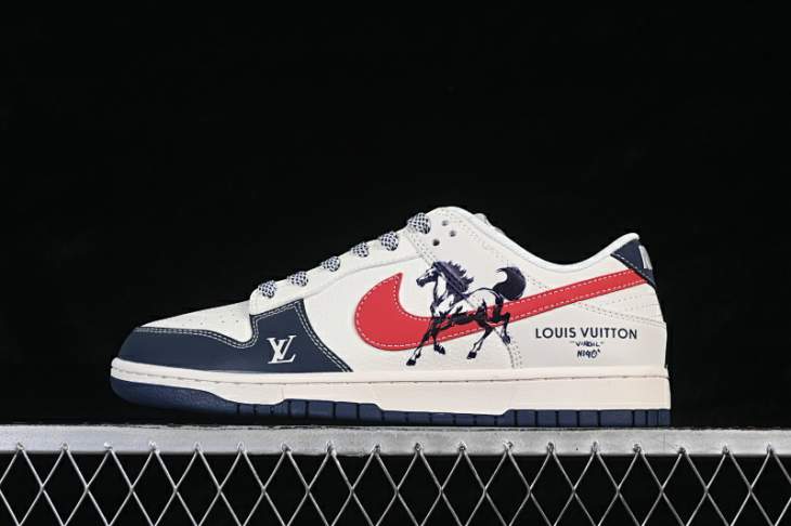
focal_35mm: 75
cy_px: 263
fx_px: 1647
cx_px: 396
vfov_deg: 18.2
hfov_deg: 27.0
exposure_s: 1/80
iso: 160
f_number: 8
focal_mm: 50
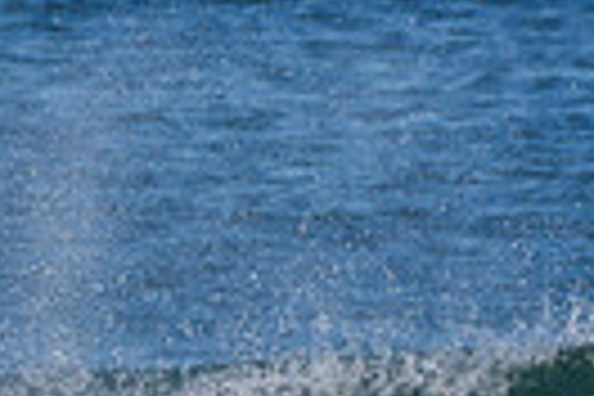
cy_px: 614
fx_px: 54462
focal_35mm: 3301
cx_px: -153
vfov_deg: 0.4
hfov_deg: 0.6
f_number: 5.6
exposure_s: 1/2000
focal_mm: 500
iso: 250
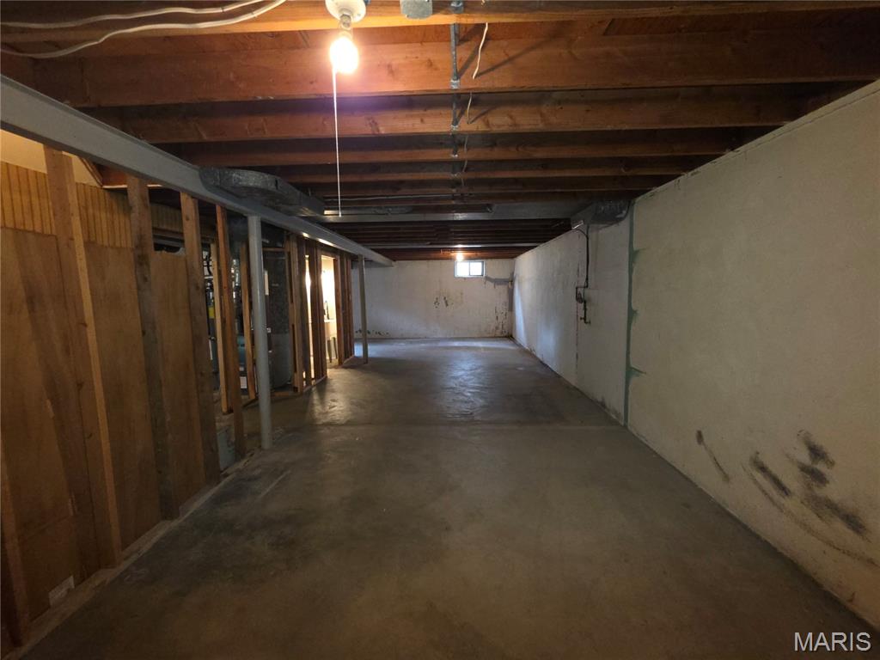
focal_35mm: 13
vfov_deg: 89.9
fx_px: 330
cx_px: 440
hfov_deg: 106.2
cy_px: 330
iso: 250
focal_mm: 2.2
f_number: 1.9
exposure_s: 1/40
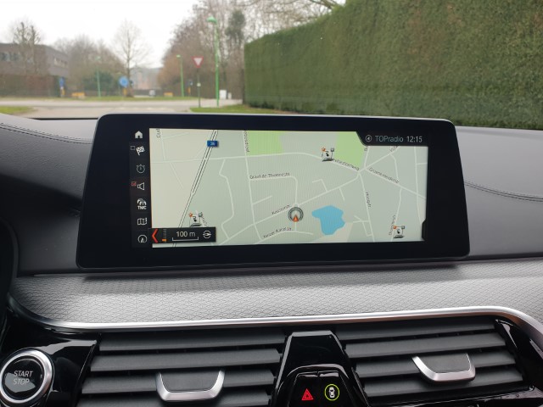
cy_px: 204
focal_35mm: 26
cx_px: 272
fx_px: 408
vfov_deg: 53.1
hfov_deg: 67.3
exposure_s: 1/100
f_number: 2.4
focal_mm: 4.3
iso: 50
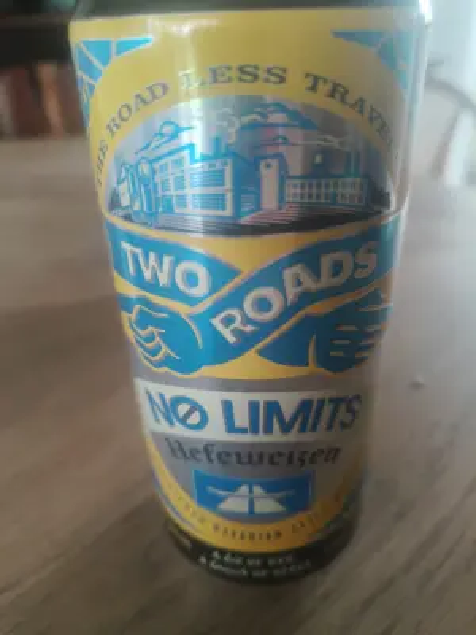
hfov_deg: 56.8
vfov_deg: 71.6
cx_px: 238
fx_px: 440
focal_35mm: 24
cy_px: 318
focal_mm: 5.59
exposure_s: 1/50
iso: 400
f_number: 2.8
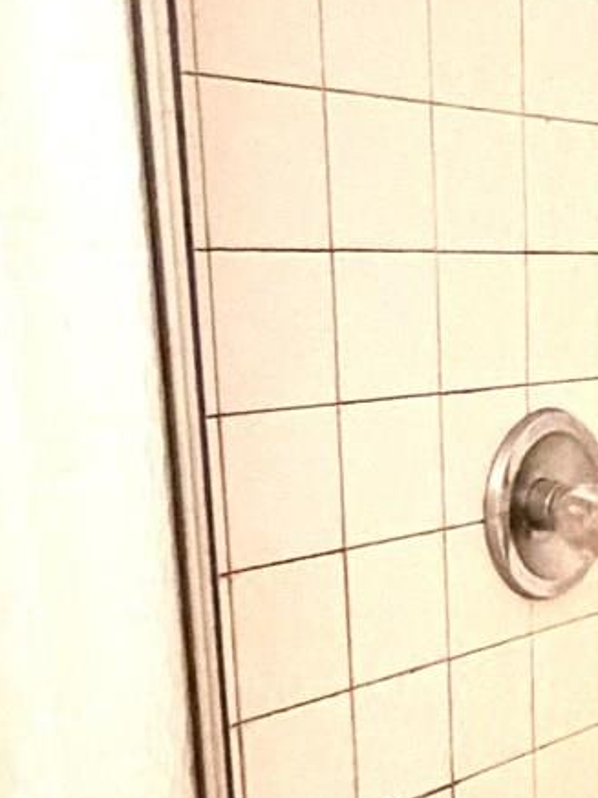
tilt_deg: -15.5
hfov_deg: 17.2
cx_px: 993
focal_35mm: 74
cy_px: 706
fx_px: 1704
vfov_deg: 25.6
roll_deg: -4.0
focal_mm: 2.22
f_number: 2.2
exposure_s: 1/40
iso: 1000
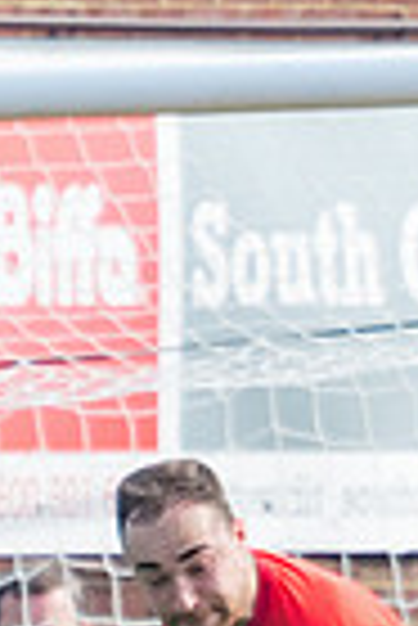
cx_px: 881
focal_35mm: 2540
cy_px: 1240
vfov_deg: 0.8
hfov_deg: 0.5
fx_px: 44125
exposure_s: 1/2500
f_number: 4
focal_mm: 280
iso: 400
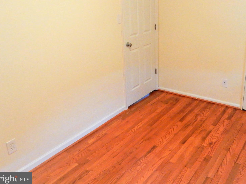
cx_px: 162
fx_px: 249
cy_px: 57
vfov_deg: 40.0
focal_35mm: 35
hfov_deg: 51.7
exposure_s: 1/13
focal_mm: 4.5
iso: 400
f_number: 6.7
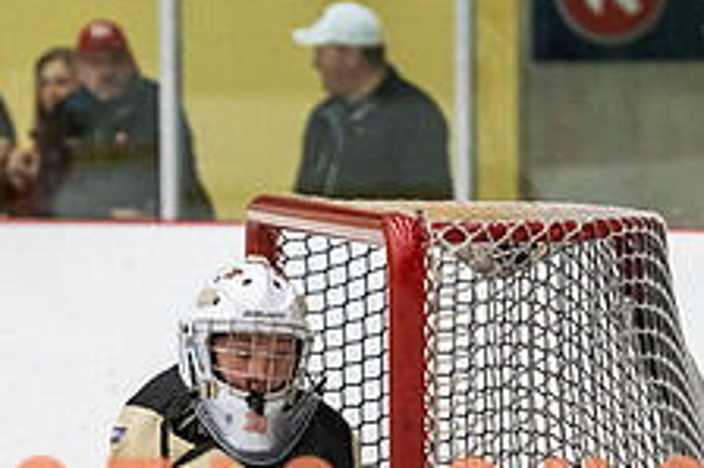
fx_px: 7113
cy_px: 573
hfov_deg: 5.7
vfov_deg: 3.8
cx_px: 188
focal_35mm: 364
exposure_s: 1/640
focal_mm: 116
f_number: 2.8
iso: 3200
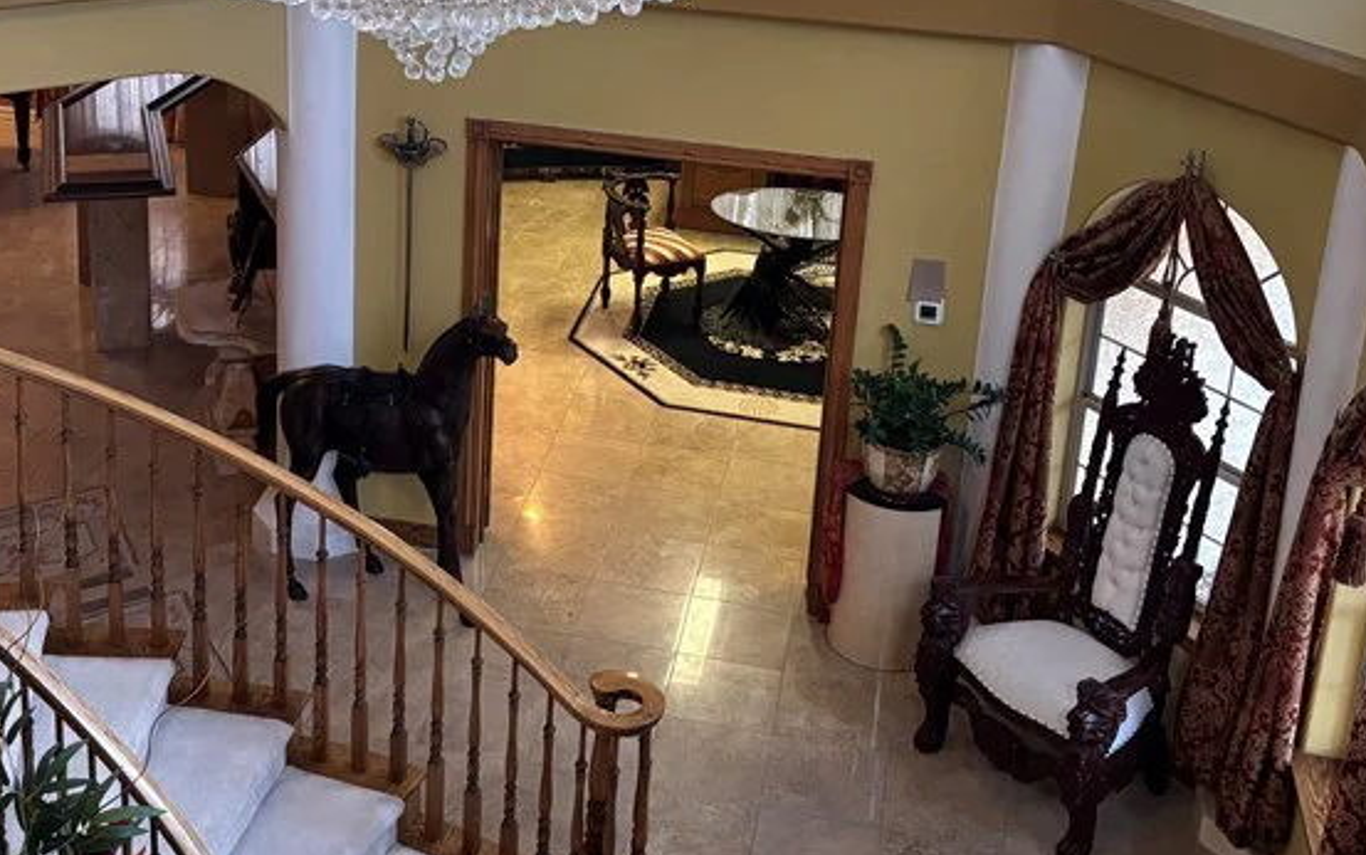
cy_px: 168
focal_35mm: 51
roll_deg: -2.8
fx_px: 1899
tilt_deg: -18.9
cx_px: 524
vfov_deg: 24.9
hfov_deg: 39.3
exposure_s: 1/60
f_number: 1.6
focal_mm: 5.96
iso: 320
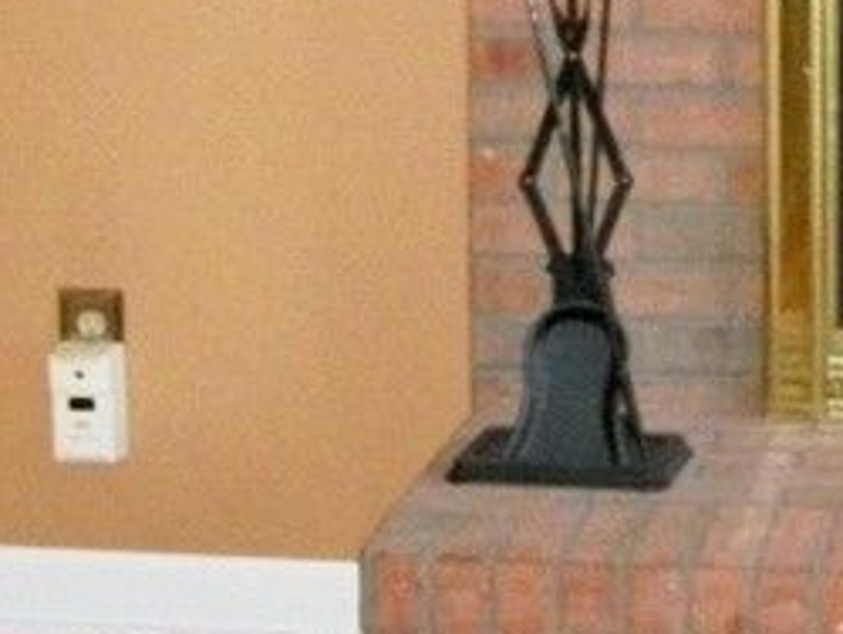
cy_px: -263
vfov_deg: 11.0
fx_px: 3193
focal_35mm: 131
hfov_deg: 14.6
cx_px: 958
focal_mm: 5.7
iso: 400
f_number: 2.9
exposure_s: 1/125
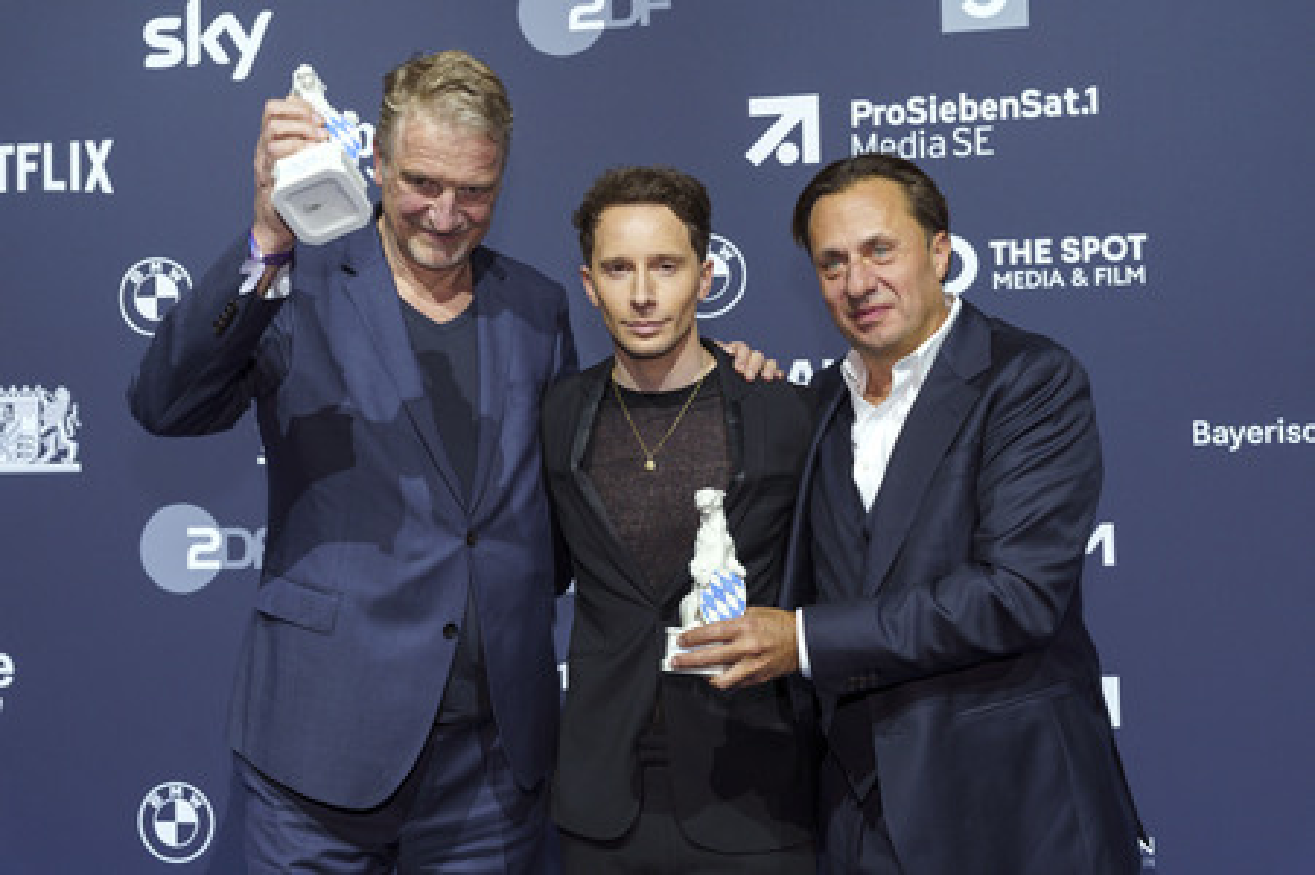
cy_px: 438
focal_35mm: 37
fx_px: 1351
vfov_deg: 35.9
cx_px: 658
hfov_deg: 51.9
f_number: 5
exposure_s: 1/250
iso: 1250
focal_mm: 37
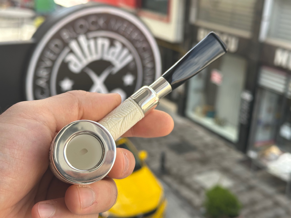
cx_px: 146
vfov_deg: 30.3
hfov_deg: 39.7
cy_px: 109
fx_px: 404
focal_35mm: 48
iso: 64
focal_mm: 6.86
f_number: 1.78
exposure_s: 1/590
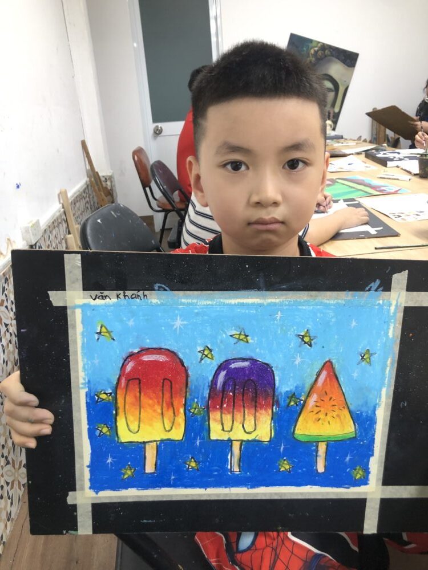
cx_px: 214
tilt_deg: -20.7
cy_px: 285
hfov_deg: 49.7
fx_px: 462
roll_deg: +4.8
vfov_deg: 63.4
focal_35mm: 28
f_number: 1.8
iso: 125
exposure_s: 1/100
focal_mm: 3.99
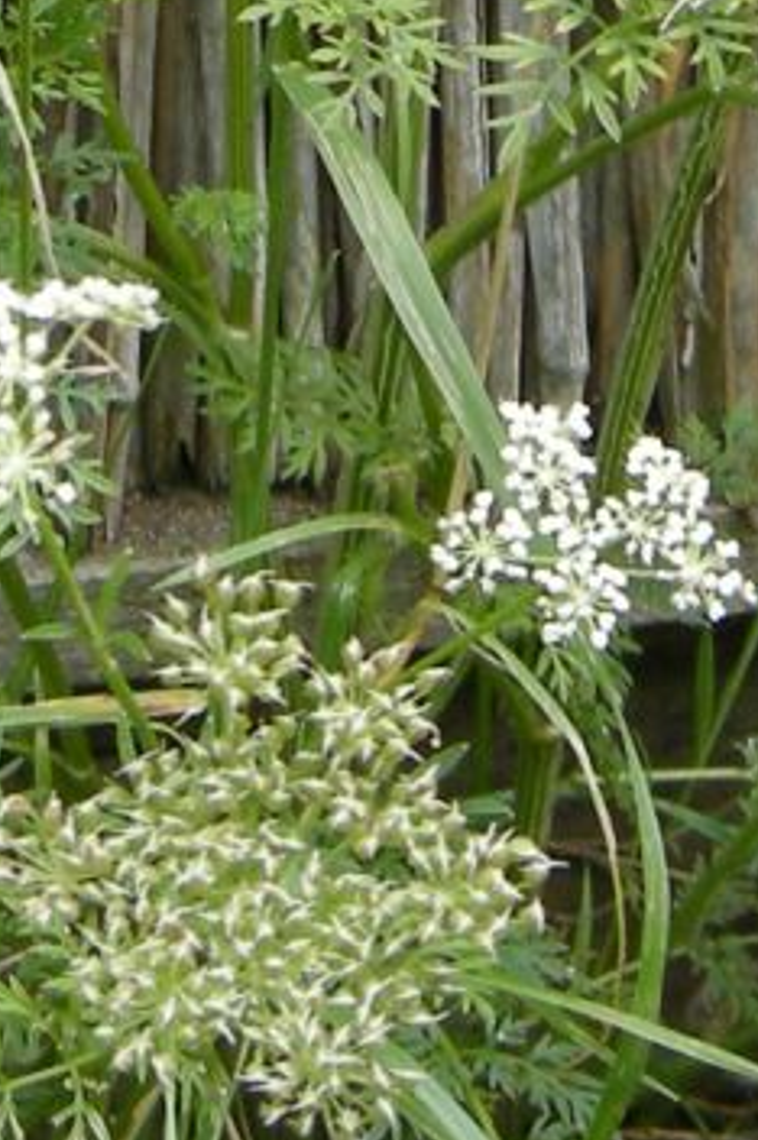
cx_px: 97
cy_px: -894
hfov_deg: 6.6
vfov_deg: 9.5
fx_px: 6550
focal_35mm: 207
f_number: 3.4
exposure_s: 1/107
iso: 64
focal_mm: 7.5
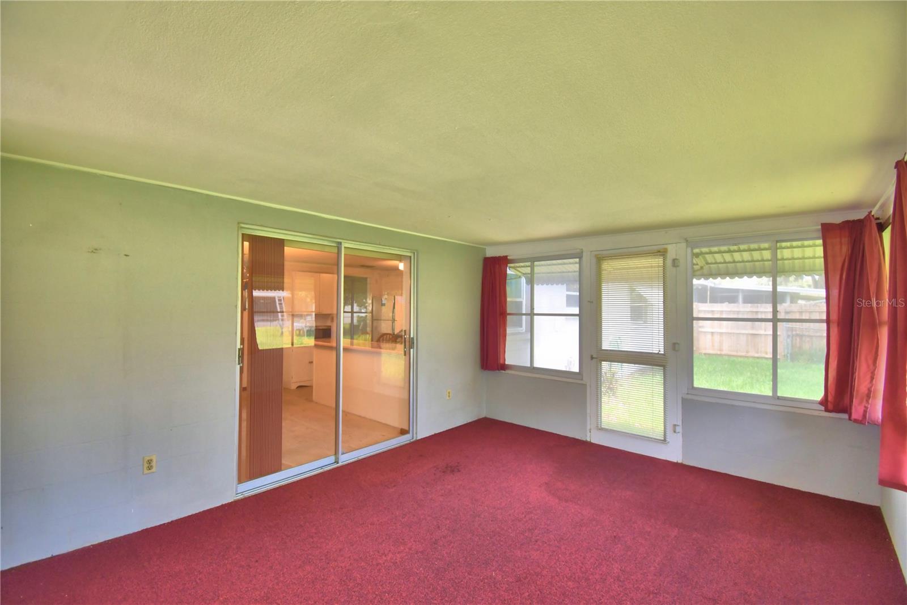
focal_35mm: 15
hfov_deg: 100.4
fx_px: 378
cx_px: 454
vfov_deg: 77.3
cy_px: 302
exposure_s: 1/80
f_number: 4.5
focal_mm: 10
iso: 400
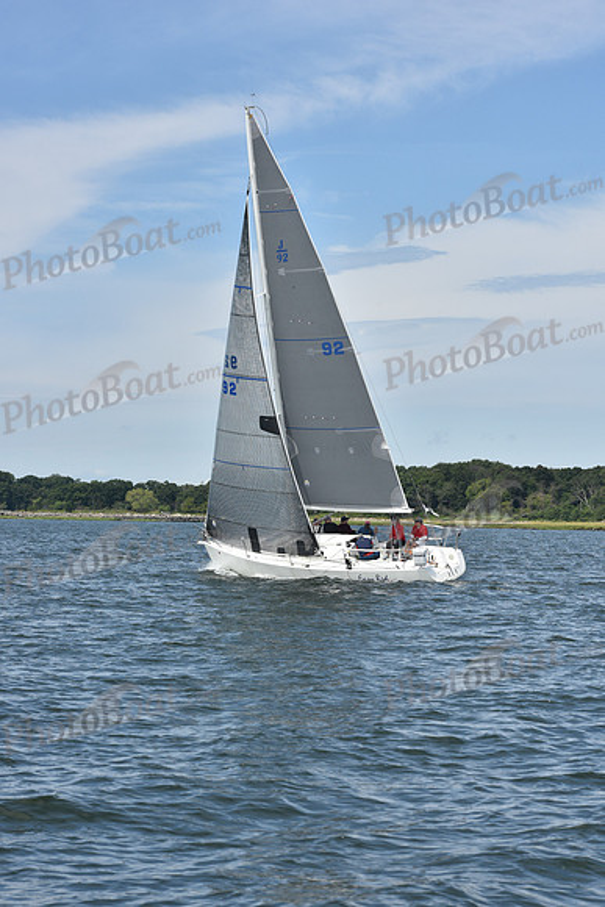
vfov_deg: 21.5
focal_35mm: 95
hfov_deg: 14.4
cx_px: 302
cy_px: 454
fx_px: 2393
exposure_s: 1/1000
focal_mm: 95
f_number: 10
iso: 320
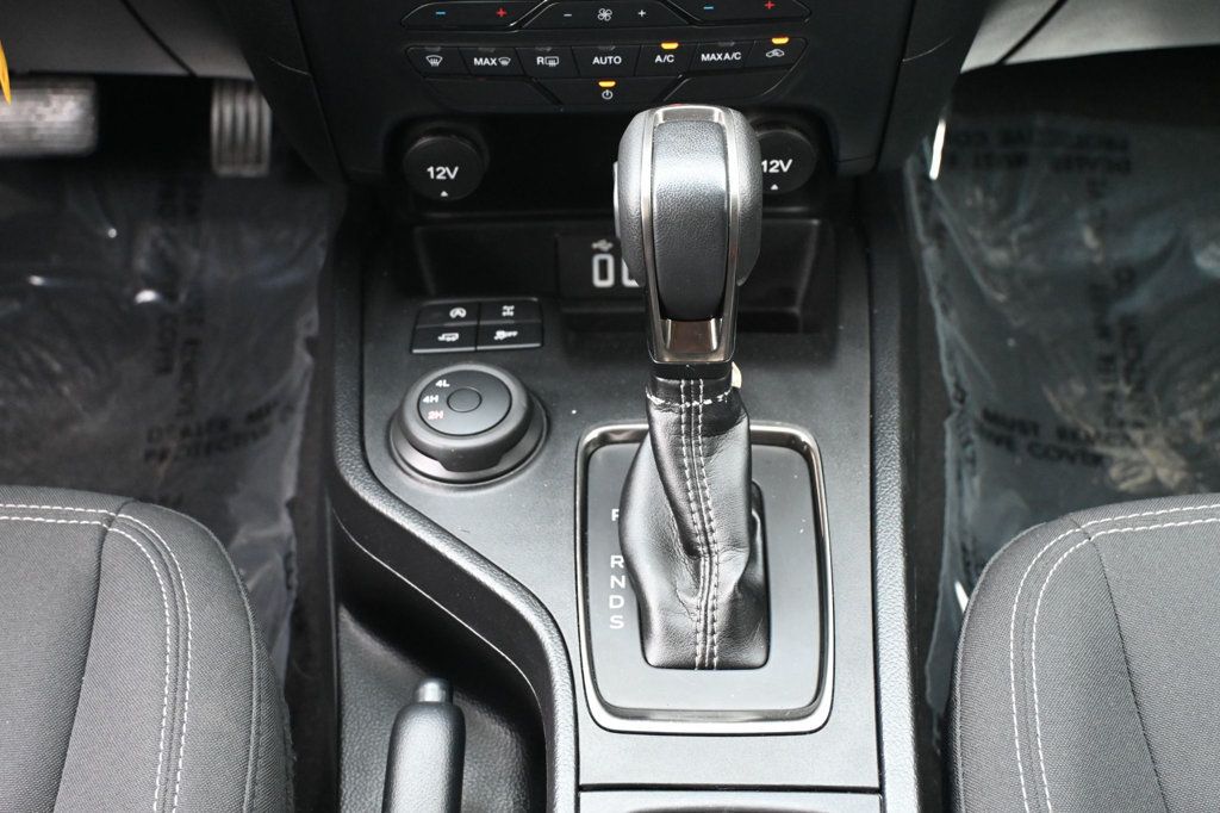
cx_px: 610
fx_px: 1677
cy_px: 406
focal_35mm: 50
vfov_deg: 27.2
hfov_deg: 40.0
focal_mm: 33
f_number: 5
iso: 3200
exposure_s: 1/125
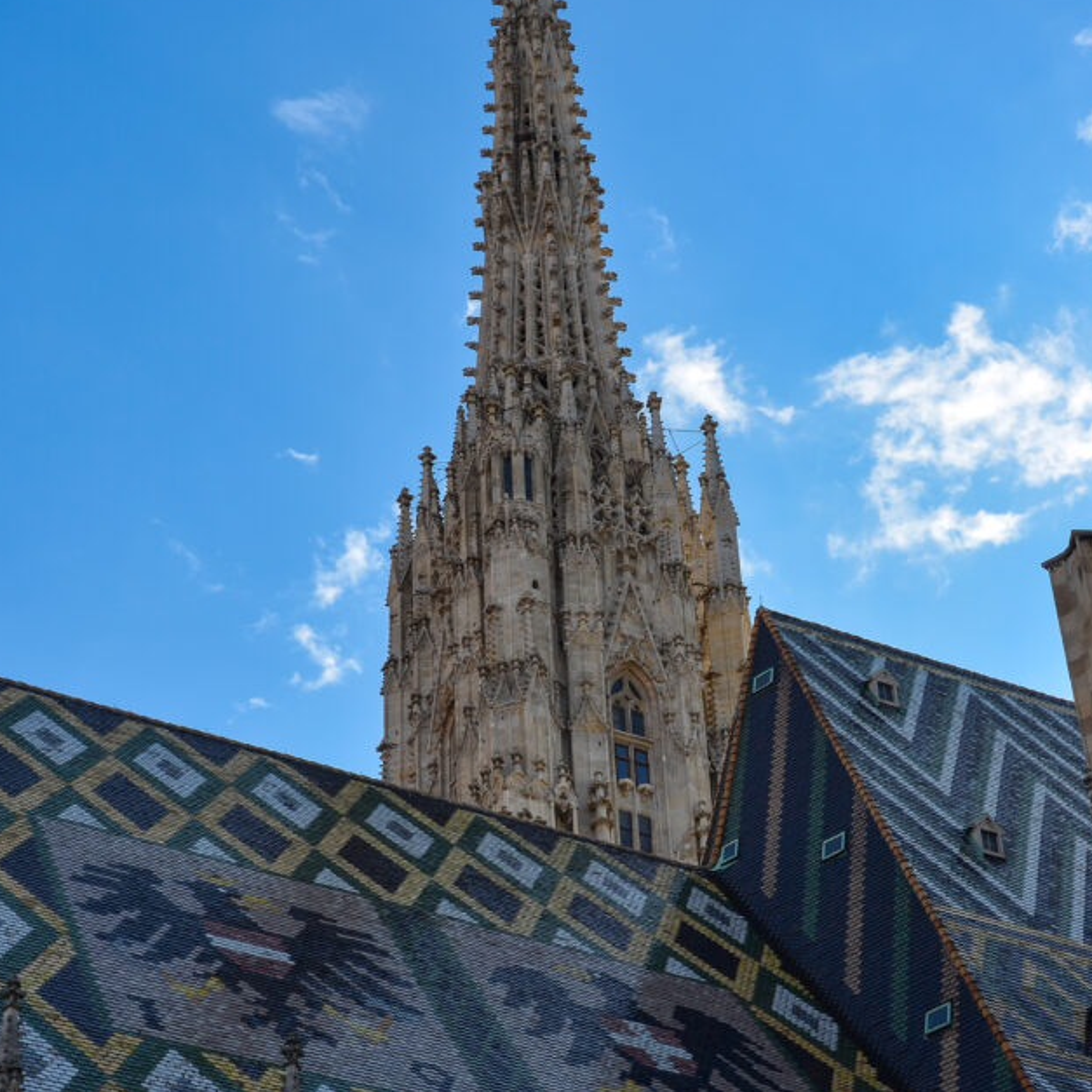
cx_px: 578
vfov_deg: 21.9
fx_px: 2820
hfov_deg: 21.9
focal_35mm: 79
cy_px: 643
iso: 160
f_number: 7.1
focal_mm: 38
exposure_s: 1/500
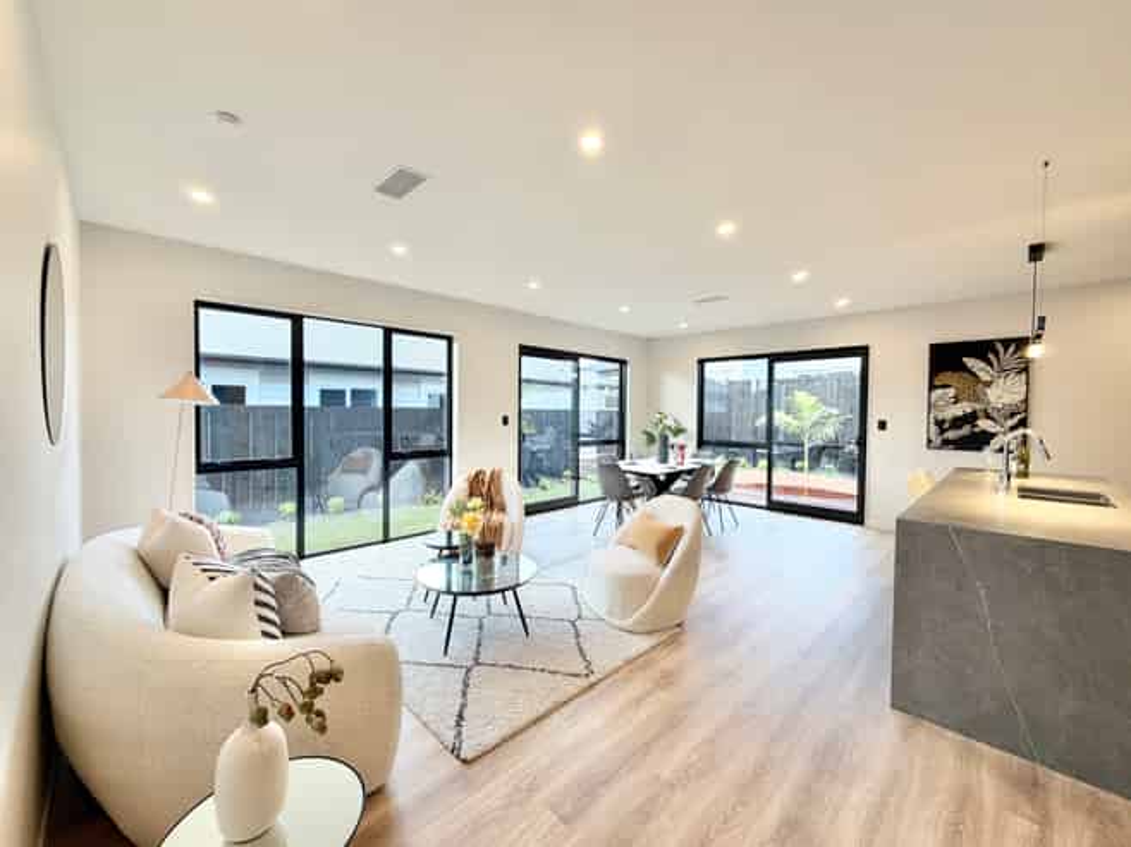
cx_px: 566
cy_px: 424
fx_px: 457
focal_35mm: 14
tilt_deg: -1.2
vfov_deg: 85.6
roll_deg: +0.0
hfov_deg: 102.1
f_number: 2.2
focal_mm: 2.22
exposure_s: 1/121
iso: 80
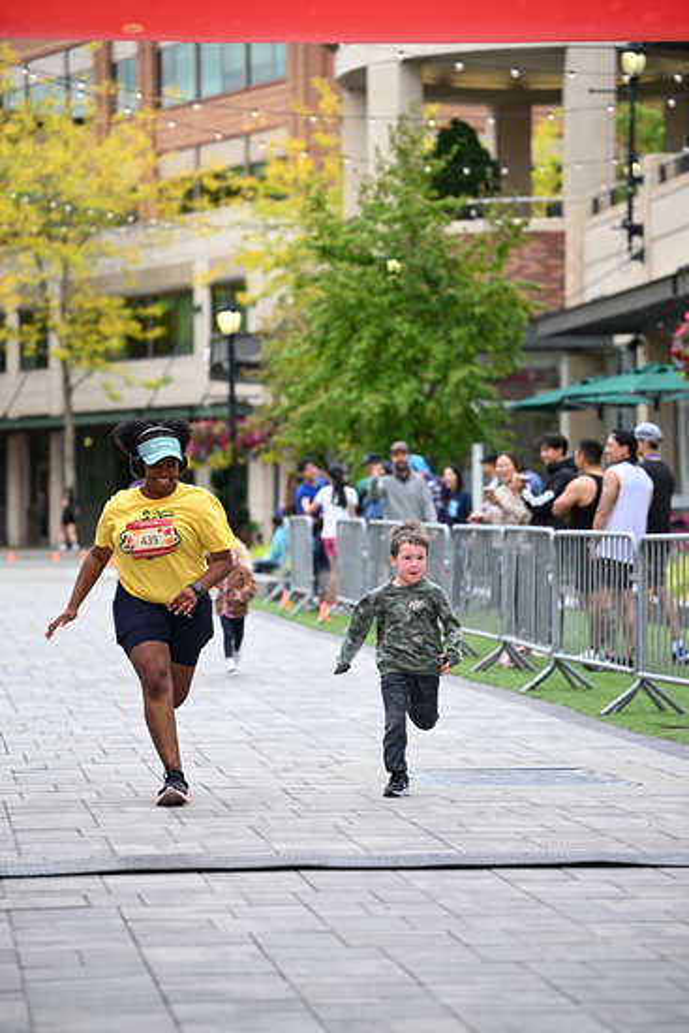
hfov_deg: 13.0
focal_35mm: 105
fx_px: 3012
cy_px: 516
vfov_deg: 19.5
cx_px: 344
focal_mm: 105
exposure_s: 1/2500
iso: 640
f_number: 2.8
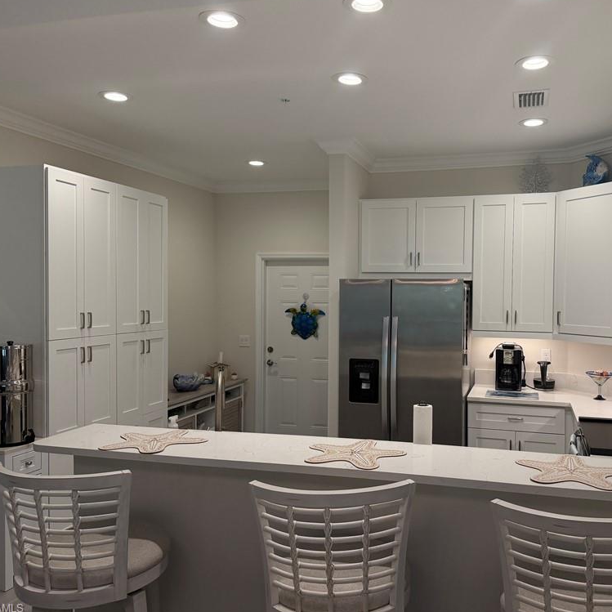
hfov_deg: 55.0
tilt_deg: -2.3
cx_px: 382
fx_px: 580
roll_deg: -0.3
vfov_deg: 55.6
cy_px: 302
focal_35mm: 29
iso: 200
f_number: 1.78
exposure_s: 1/231
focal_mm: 6.76
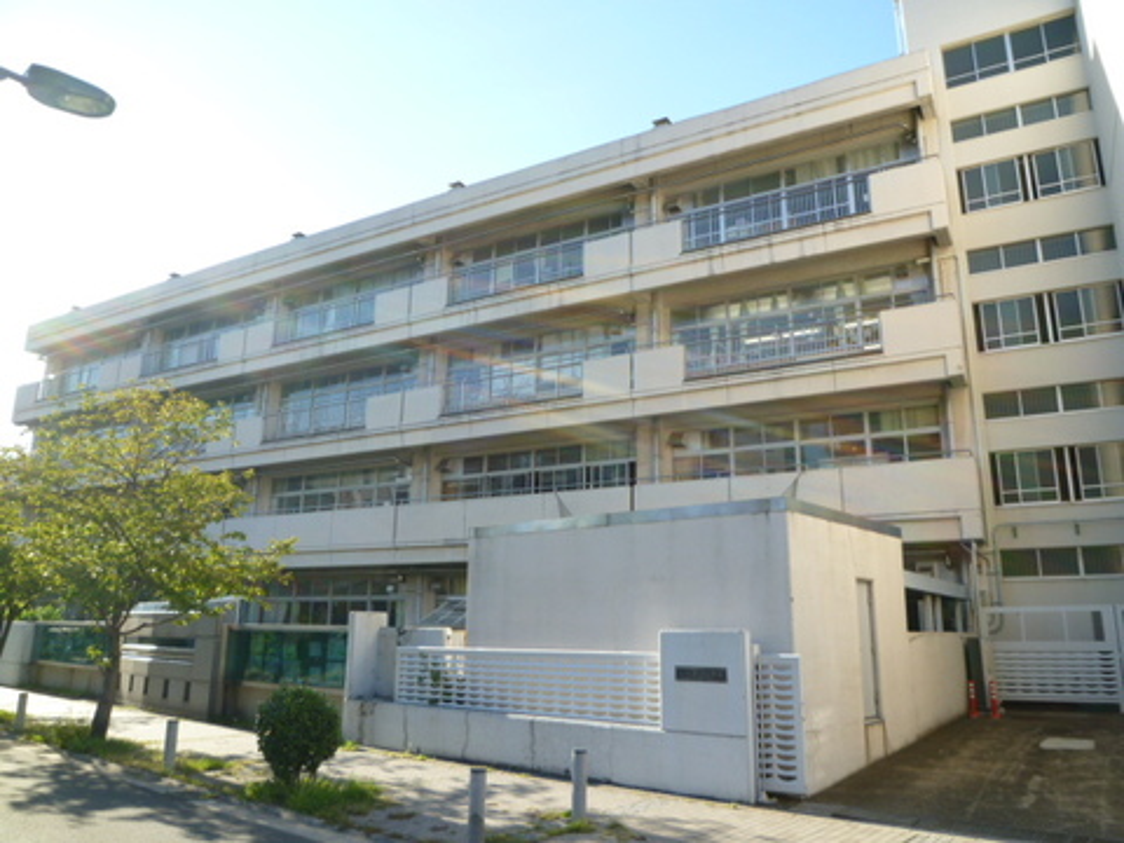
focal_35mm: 25
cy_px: 422
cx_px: 562
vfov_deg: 54.9
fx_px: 812
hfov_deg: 69.4
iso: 80
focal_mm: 4.5
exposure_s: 1/160
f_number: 4
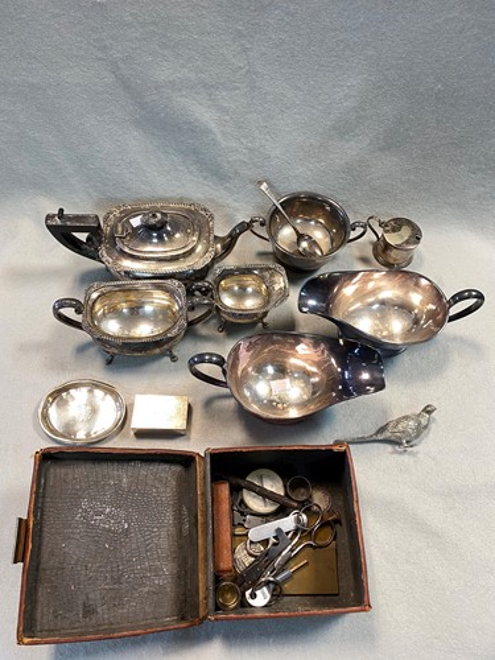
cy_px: 330
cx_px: 248
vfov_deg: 67.3
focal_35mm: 26
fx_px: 496
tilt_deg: -61.7
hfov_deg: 53.1
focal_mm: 4.25
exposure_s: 1/50
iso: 80
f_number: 1.8
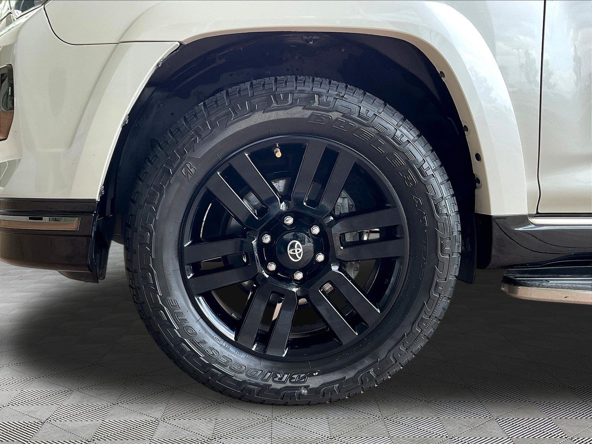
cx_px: 296
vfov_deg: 48.2
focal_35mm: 29
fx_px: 496
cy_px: 222
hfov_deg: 61.7
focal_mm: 3
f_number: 1.8
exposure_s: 1/122
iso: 40
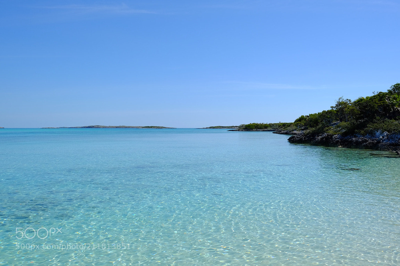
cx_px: 200
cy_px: 133
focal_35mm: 35
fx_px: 389
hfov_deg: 54.4
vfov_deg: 37.8
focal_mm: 23
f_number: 8
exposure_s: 1/550
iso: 200
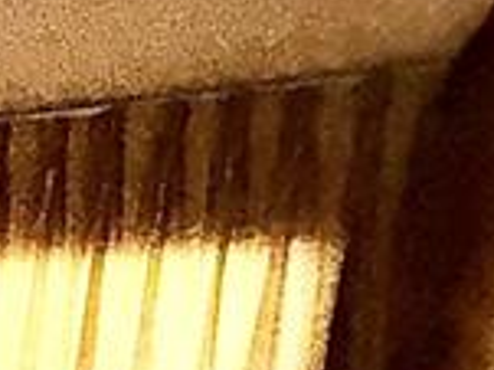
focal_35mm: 95
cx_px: -1037
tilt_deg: -8.0
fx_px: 1355
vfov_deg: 14.1
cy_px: 629
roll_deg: -1.6
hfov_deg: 11.1
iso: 200
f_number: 2.2
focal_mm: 2.22
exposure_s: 1/40
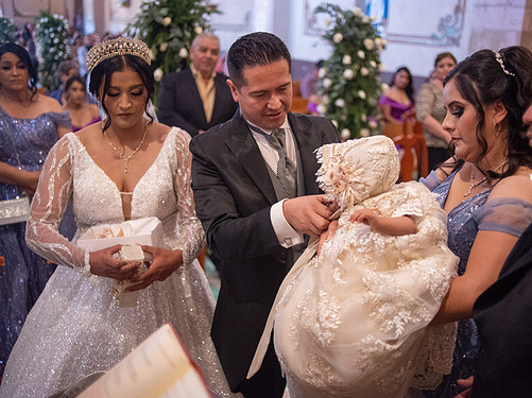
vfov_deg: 36.8
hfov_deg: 47.8
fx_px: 599
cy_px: 195
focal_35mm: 39
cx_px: 289
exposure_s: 1/250
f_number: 2
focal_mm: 35
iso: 2000
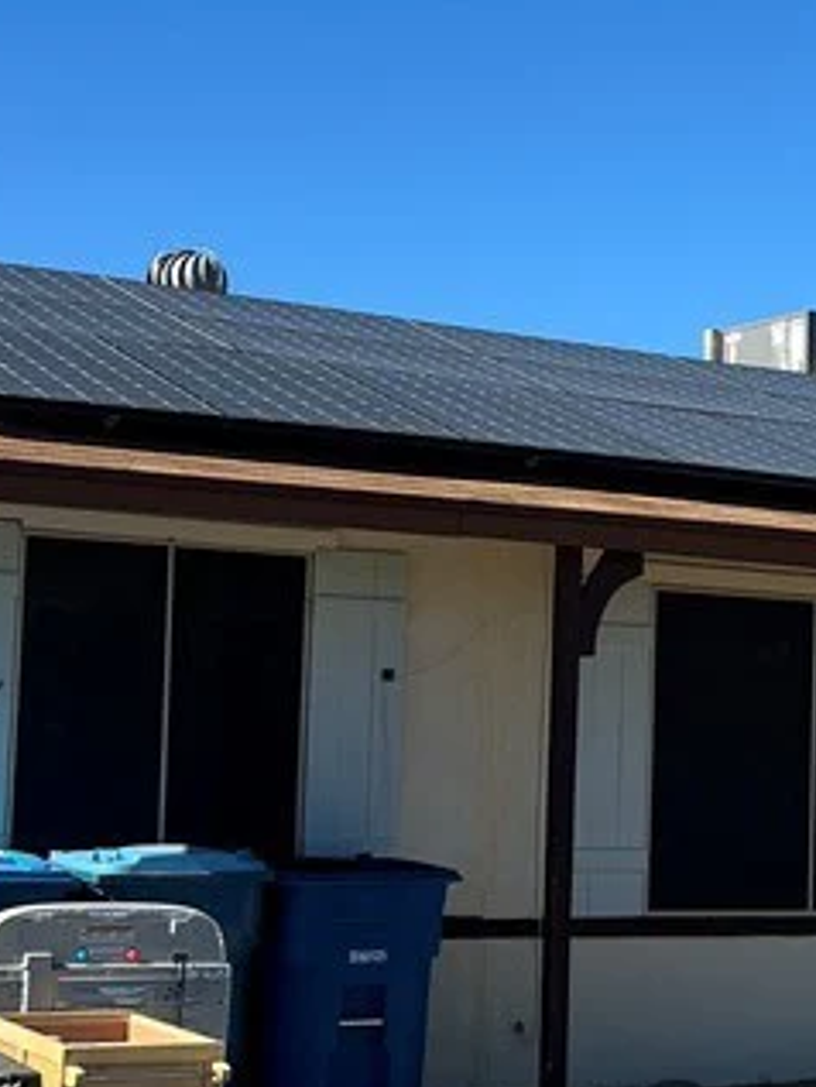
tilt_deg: +10.5
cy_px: 559
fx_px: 2638
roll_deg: -1.9
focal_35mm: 84
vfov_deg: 23.3
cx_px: 799
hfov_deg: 17.2
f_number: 1.5
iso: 50
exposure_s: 1/3968
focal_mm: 5.7
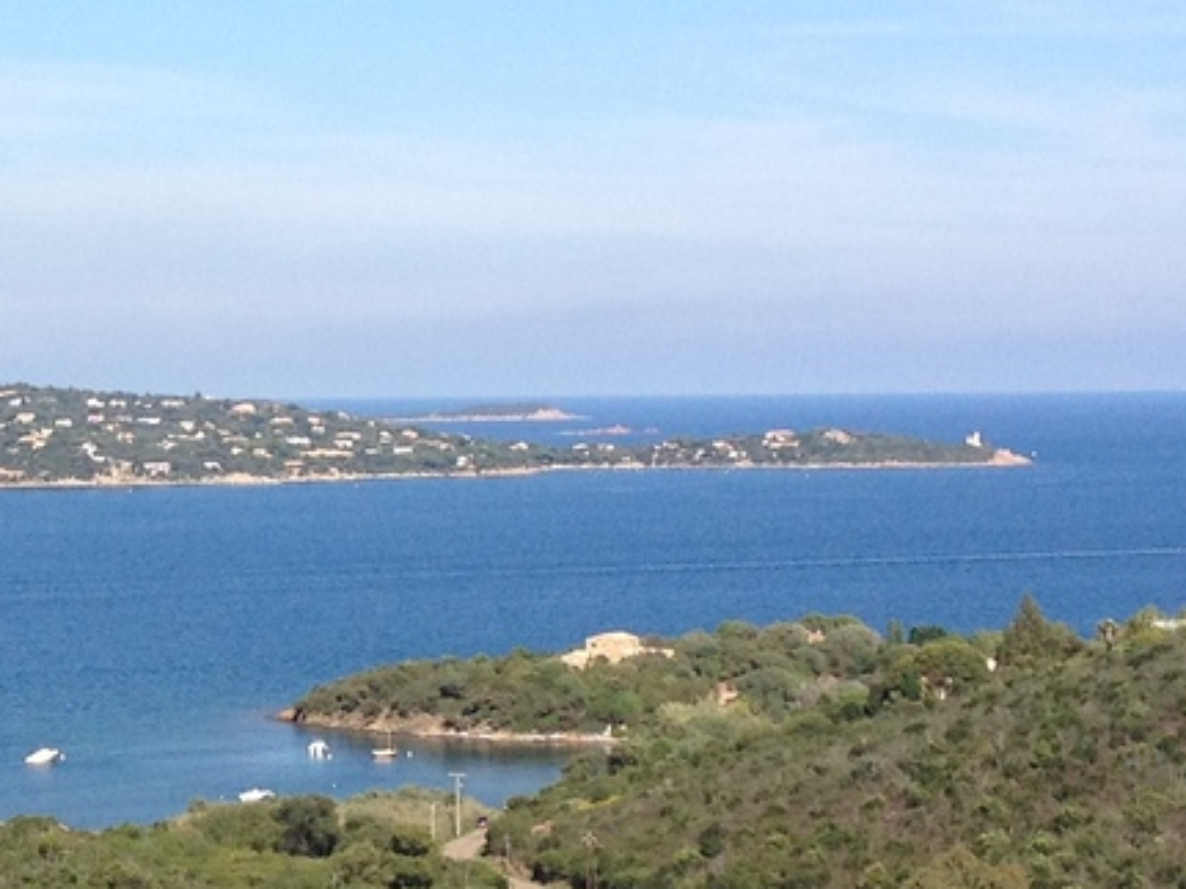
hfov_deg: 15.0
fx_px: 4453
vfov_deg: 11.4
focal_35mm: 130
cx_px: 55
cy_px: 462
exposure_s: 1/1623
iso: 64
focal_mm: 4.28
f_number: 2.4
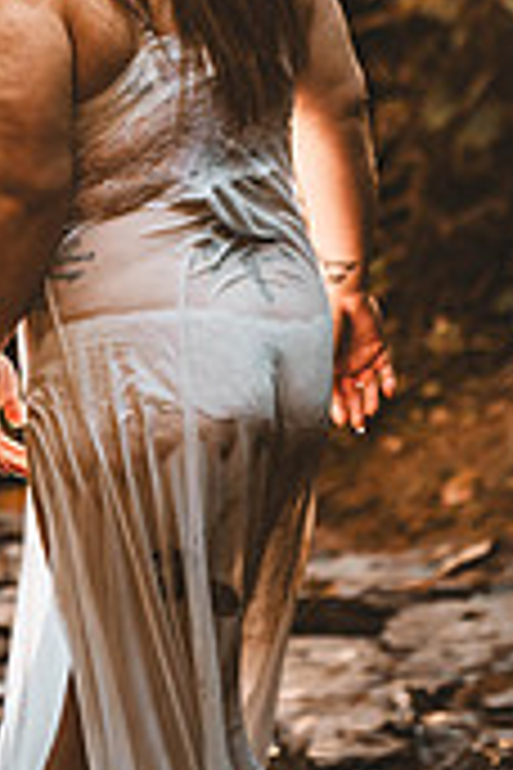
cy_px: 122
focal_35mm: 526
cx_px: 22
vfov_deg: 3.9
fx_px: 11242
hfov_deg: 2.6
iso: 1000
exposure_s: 1/400
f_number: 2.8
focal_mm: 200
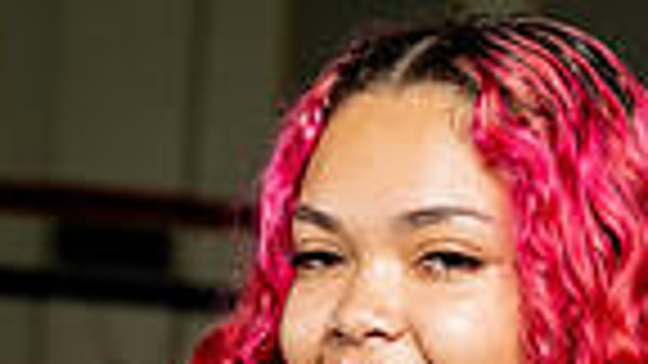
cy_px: 939
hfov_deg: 10.3
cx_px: 364
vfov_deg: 5.5
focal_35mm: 210
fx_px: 3608
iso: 100
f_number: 4.5
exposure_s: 1/250
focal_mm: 64
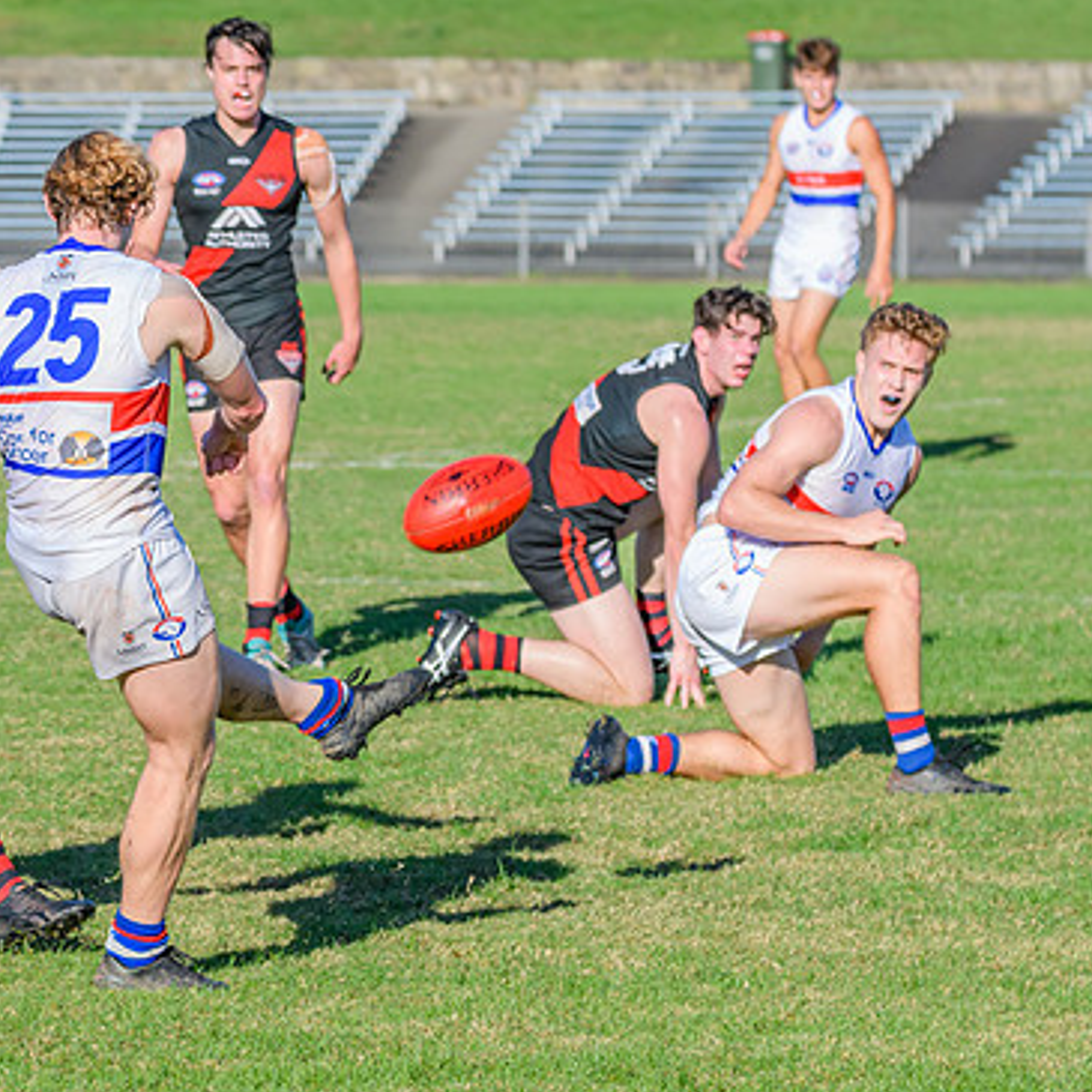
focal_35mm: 291
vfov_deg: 6.0
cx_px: 384
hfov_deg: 6.0
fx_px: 10386
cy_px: 609
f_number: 8
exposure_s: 1/2000
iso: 800
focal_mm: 150
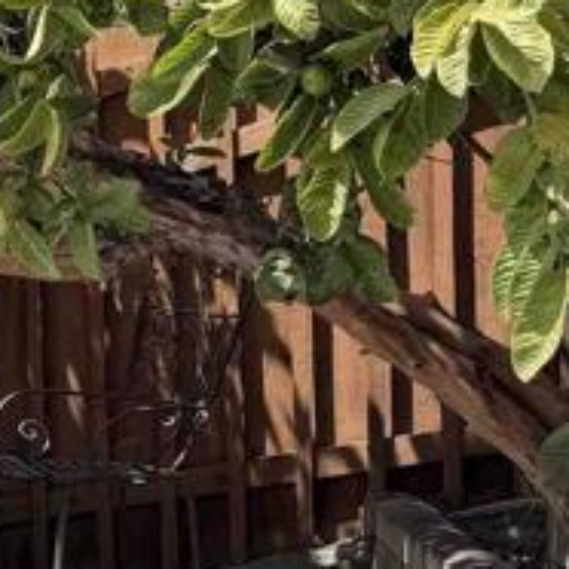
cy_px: 168
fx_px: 2176
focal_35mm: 117
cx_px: -927
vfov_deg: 14.9
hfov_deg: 11.4
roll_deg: -0.4
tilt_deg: -0.7
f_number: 1.78
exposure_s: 1/2703
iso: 80
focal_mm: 6.76
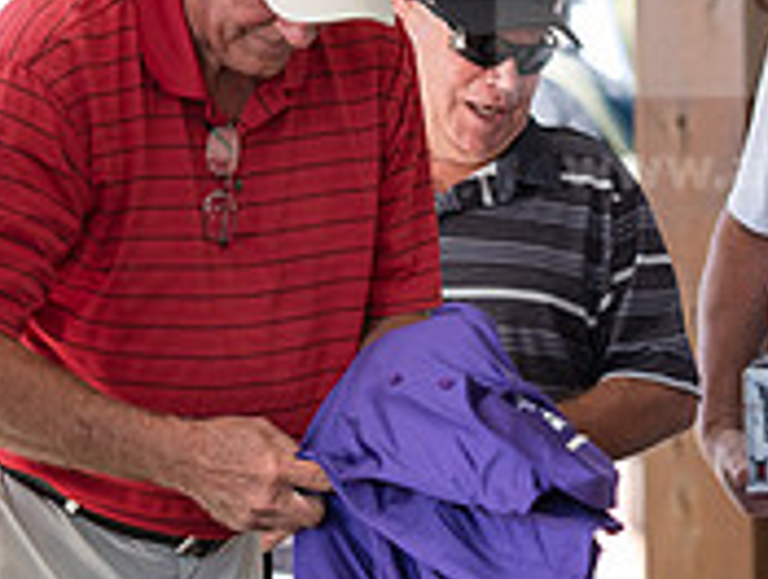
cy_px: 261
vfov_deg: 4.7
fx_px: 7070
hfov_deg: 6.2
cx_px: 364
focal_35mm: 318
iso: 320
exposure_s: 1/320
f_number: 3.2
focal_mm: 100
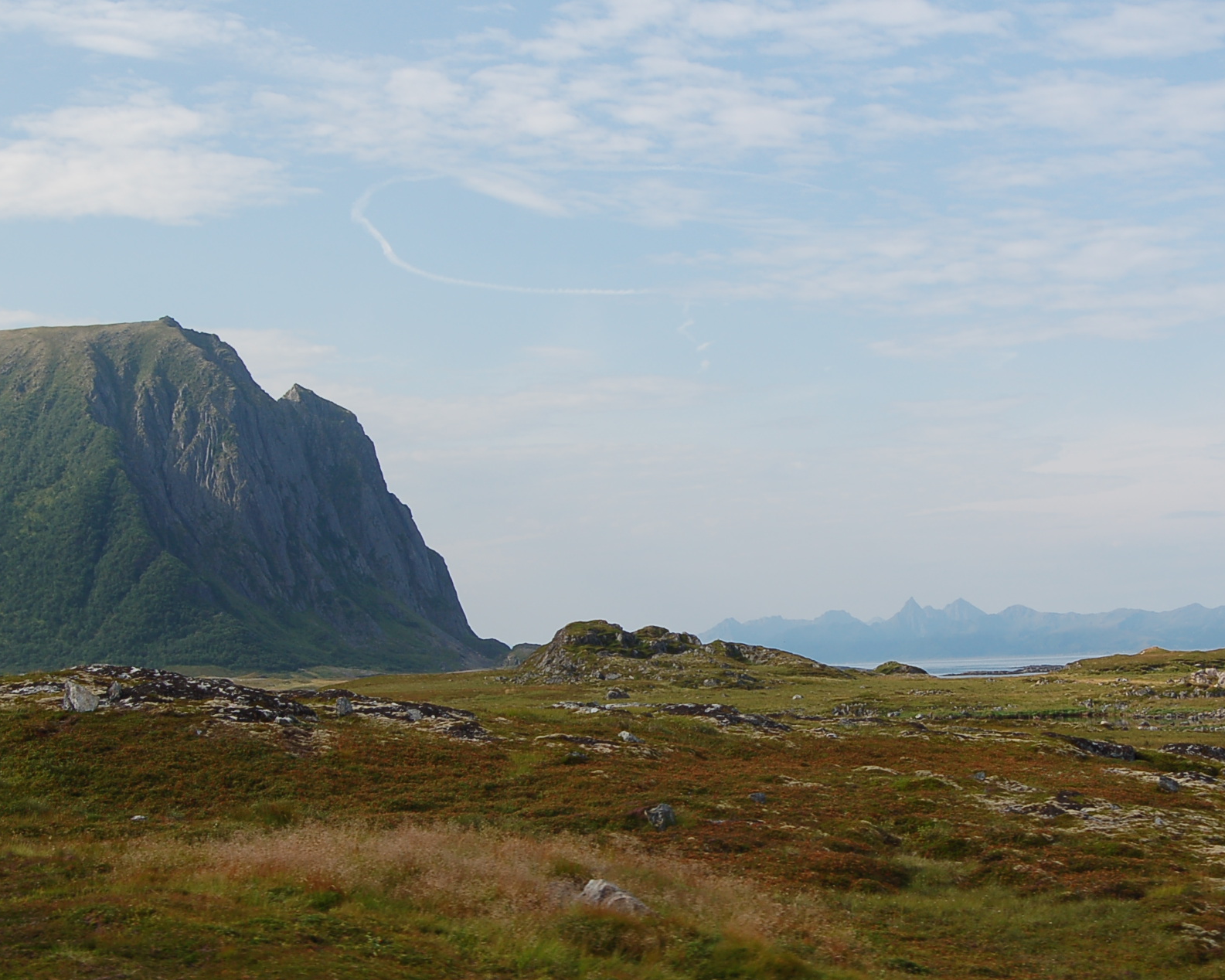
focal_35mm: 76
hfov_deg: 25.0
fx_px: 2755
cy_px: 522
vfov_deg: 20.2
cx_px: 774
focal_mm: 38
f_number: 10
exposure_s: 1/250
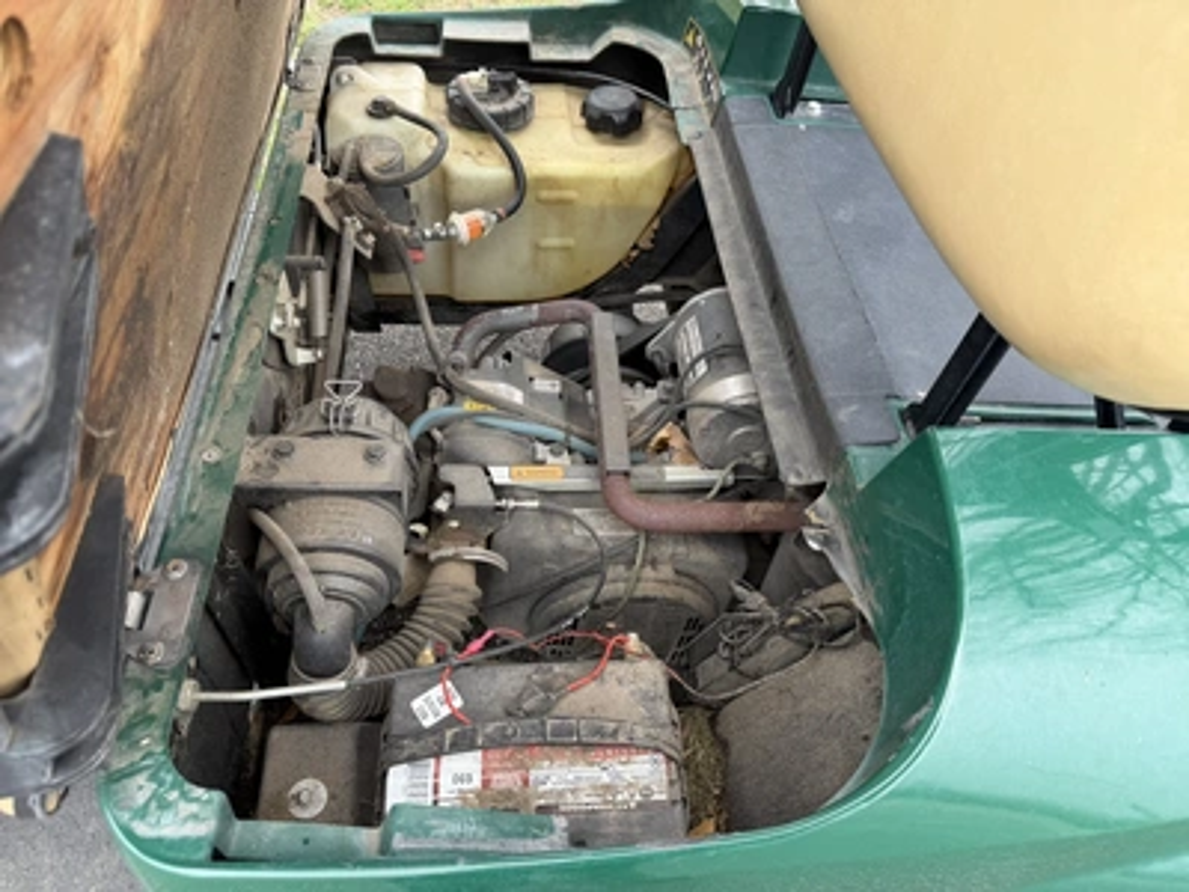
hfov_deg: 71.6
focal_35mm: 24
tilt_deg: -47.6
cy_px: 446
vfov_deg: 56.8
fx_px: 824
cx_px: 594
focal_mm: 6.76
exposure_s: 1/327
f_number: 1.78
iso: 80
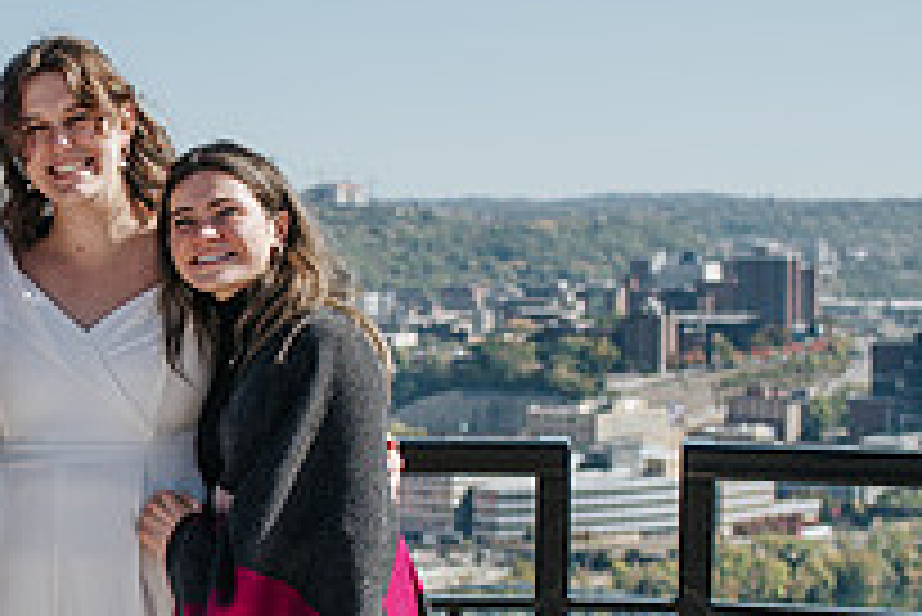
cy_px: 434
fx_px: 2973
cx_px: -73
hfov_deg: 17.1
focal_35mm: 116
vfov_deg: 11.8
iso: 110
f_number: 3.2
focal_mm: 35
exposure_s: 1/1250
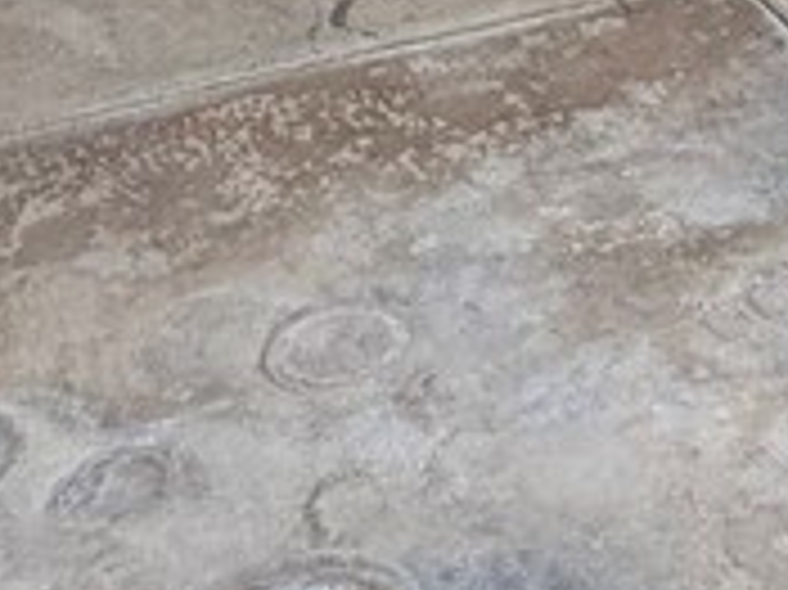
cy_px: -784
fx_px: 1865
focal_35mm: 82
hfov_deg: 22.2
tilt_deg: -0.2
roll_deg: +1.1
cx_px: 923
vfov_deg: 13.6
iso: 64
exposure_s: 1/427
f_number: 2.2
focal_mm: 2.22
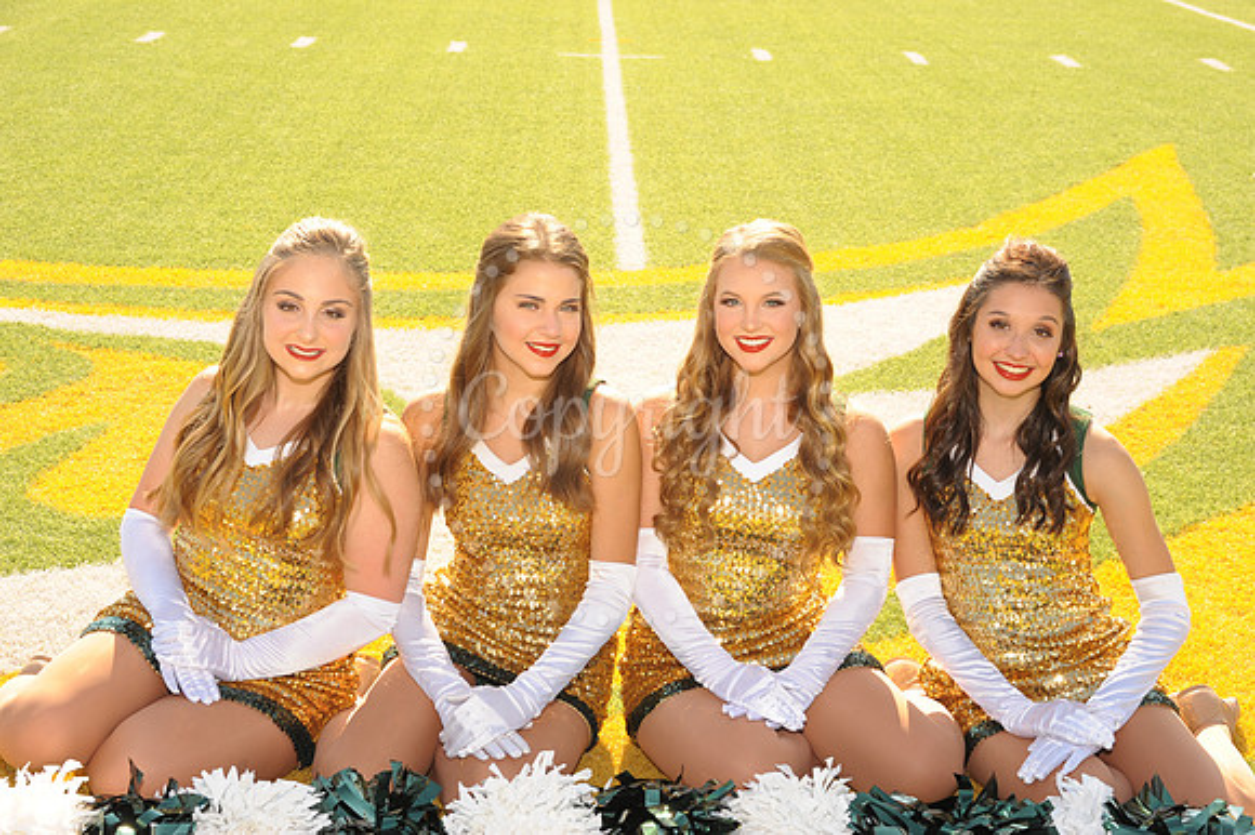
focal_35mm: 70
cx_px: 628
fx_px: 2439
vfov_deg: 19.4
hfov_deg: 28.9
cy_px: 418
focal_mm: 70
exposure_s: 1/125
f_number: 10
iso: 200
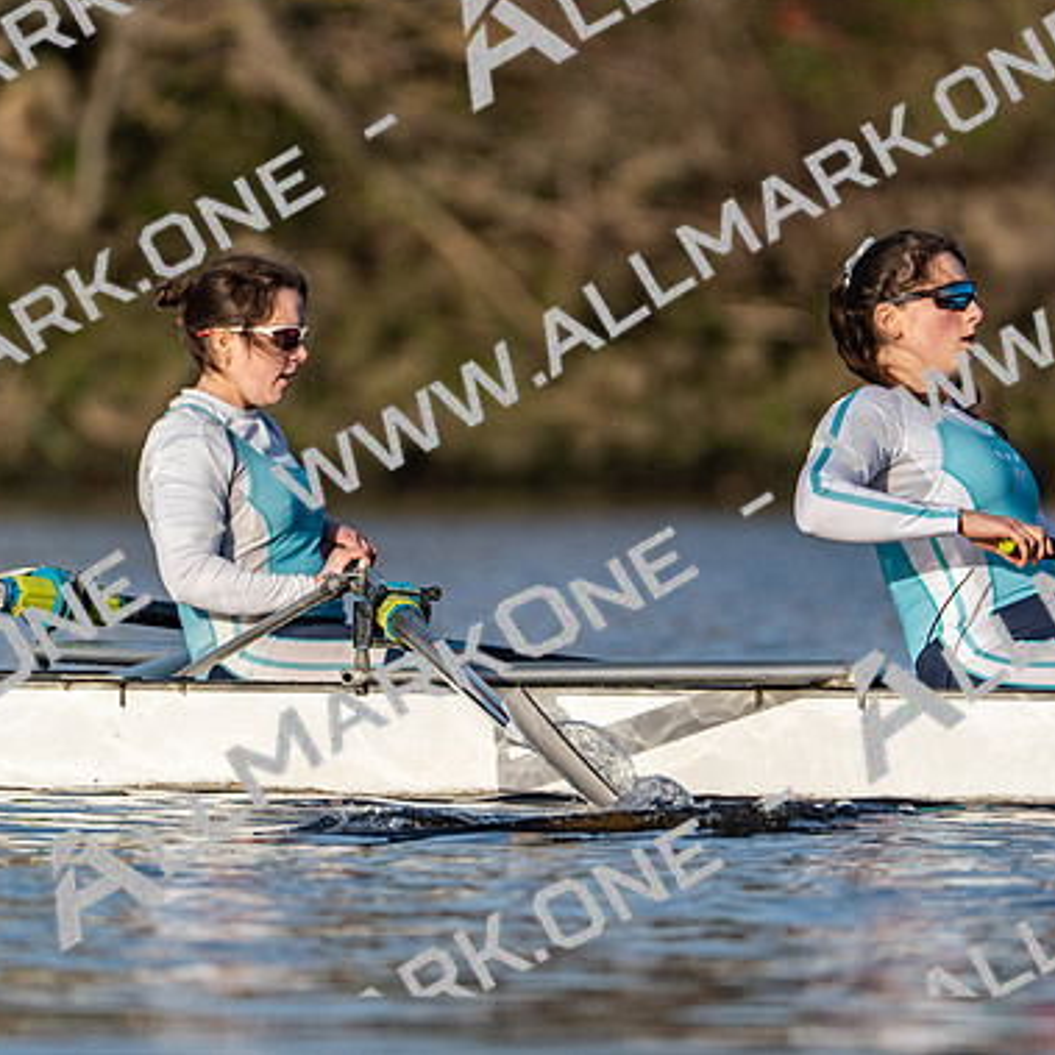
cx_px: 615
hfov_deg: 2.2
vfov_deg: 2.2
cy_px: 519
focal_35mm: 781
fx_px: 26930
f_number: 6.3
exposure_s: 1/2000
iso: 320
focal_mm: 600
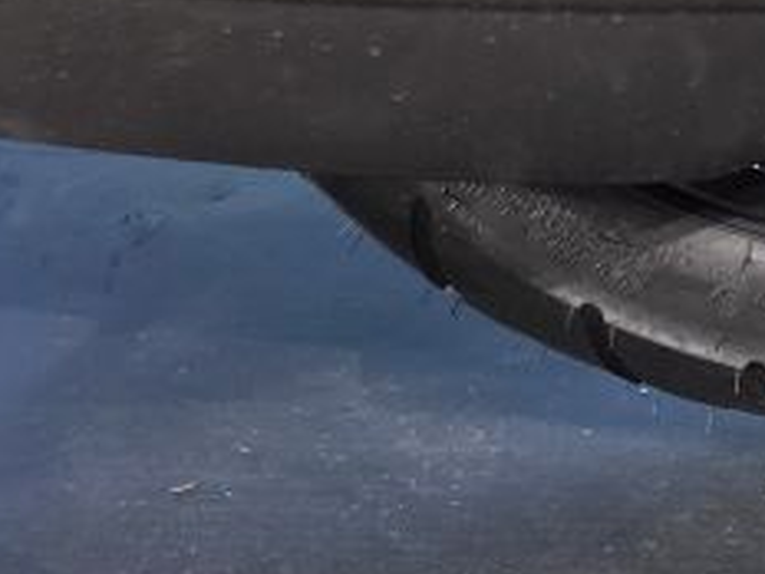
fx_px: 2630
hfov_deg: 16.4
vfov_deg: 11.4
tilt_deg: -13.1
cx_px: 607
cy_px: -533
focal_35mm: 119
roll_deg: -0.2
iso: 80
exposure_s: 1/100
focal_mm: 4.25
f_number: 1.8
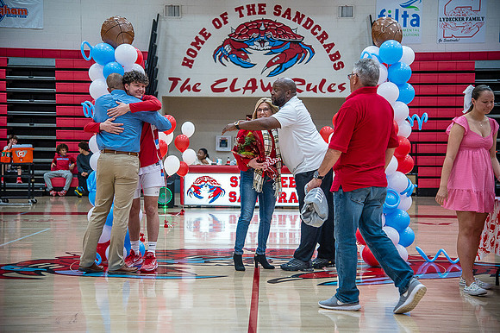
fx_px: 972
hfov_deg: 28.9
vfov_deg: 19.4
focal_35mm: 70
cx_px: 250
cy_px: 166
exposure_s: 1/320
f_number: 4
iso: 2000
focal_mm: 70
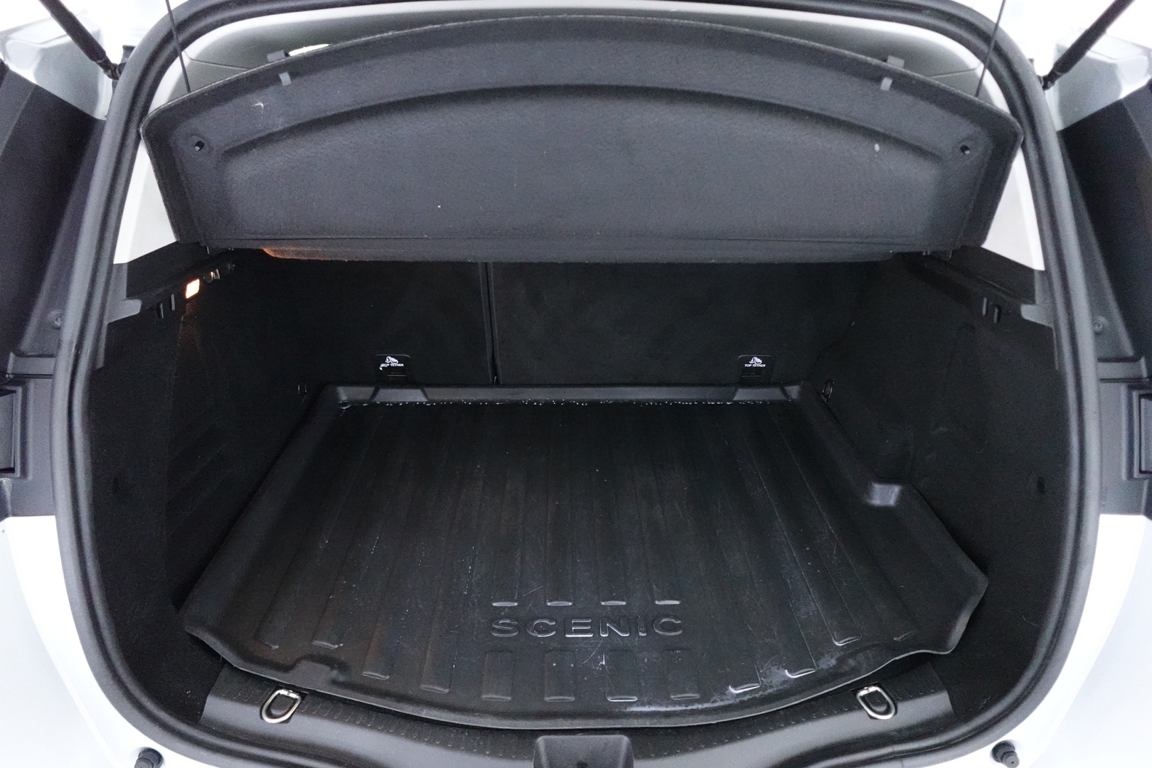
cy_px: 384
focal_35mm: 20
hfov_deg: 84.0
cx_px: 576
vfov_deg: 61.9
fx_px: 640
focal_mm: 7.6
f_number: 2
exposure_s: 1/80
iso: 5000
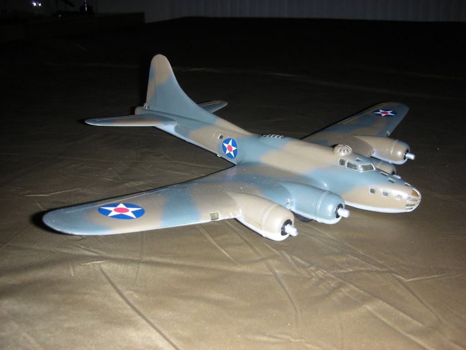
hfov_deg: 52.6
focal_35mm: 35
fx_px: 471
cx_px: 233
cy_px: 175
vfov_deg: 40.7
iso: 50
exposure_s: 1/60.1
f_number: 3
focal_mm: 5.8
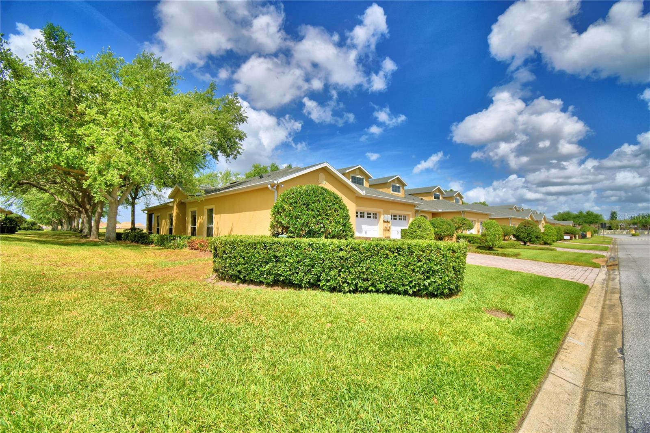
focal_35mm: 15
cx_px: 325
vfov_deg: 77.3
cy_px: 216
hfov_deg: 100.4
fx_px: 271
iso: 100
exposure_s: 1/1600
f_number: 4.5
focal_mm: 10
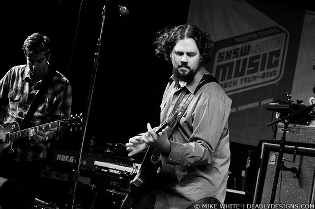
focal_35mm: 89
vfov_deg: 15.3
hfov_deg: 22.9
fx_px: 777
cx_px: 156
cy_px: 104
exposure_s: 1/250
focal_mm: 58
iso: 1000
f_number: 2.8
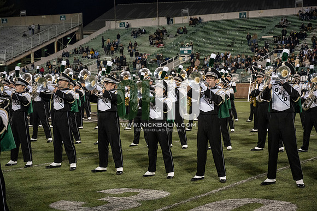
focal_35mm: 70
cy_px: 106
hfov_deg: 28.8
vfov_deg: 19.5
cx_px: 158
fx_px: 617
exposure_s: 1/500
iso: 2000
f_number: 4
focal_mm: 70
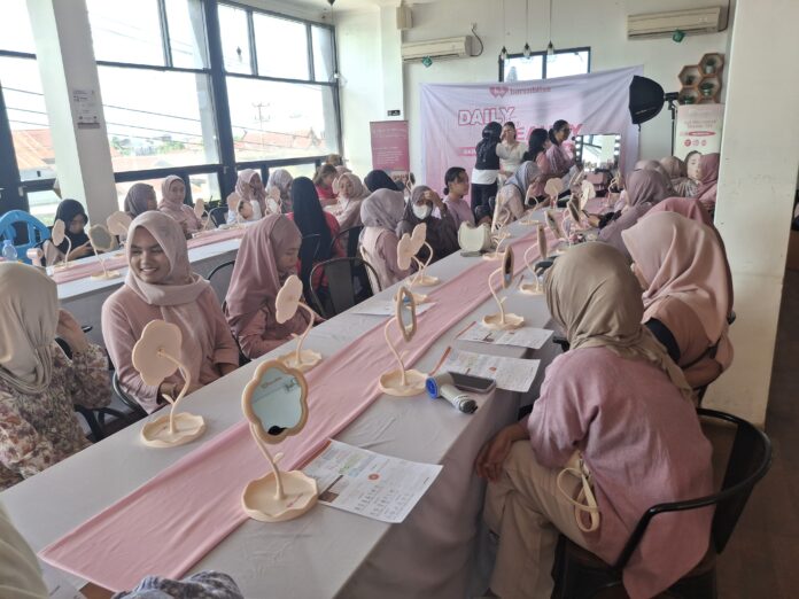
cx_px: 400
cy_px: 300
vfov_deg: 54.9
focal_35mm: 25
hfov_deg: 69.4
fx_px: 577
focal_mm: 4.69
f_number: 1.8
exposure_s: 1/168
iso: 32
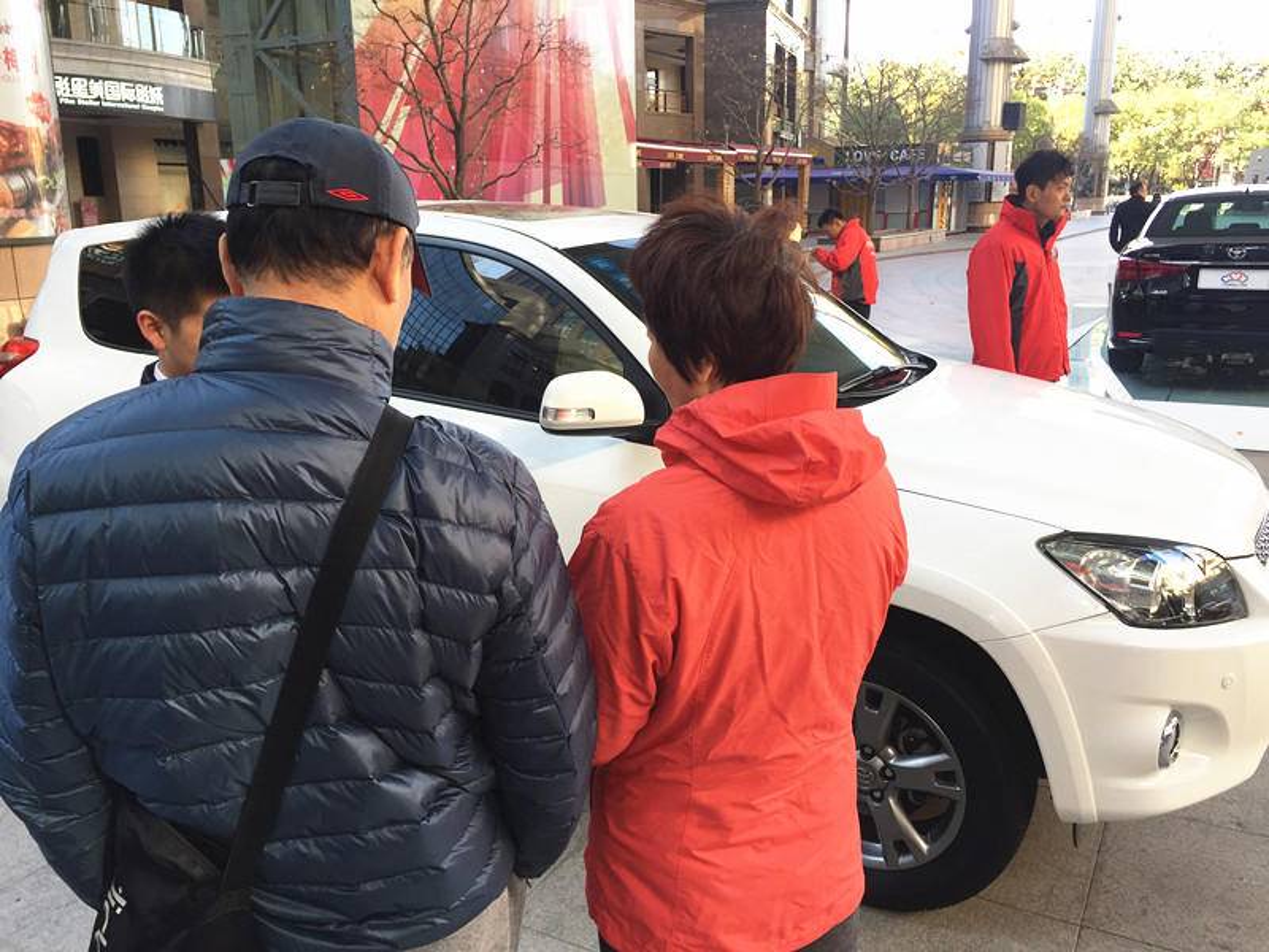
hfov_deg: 61.7
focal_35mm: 29
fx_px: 1063
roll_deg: +0.0
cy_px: 476
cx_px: 634
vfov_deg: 48.2
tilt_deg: -14.2
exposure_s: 1/108
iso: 32
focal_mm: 4.15
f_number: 2.2
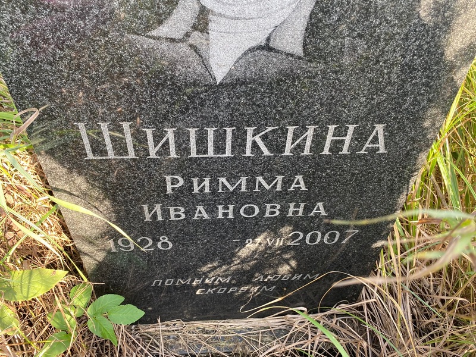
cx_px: 238
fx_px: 358
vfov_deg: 53.1
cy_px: 178
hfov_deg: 67.3
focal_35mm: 26
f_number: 1.8
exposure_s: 1/122
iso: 64
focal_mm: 4.25
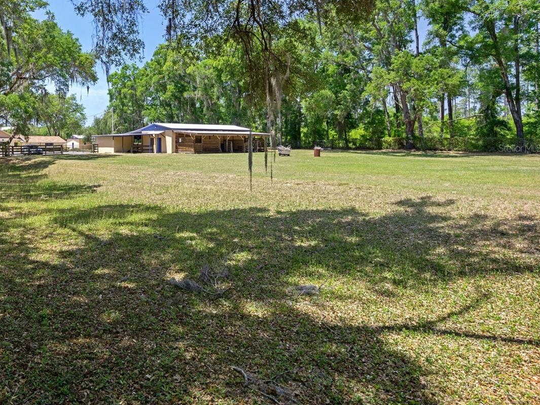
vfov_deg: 52.4
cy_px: 148
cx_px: 138
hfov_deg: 63.5
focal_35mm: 26
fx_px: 406
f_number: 9
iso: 320
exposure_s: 1/30
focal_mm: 18
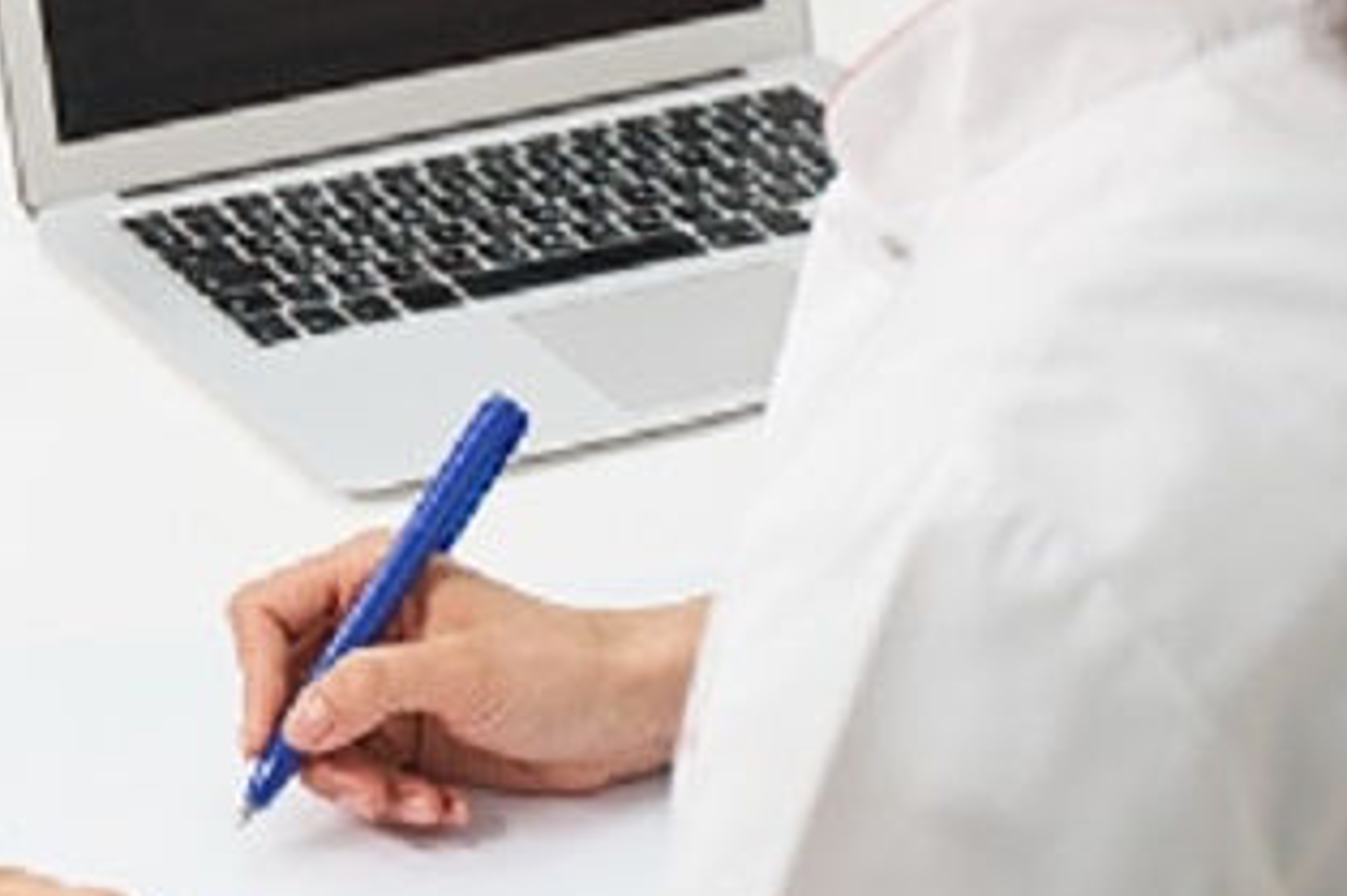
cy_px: -227
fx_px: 5796
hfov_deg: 13.0
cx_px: -137
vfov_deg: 8.7
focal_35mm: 155
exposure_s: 1/100
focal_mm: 54
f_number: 2.8
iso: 250
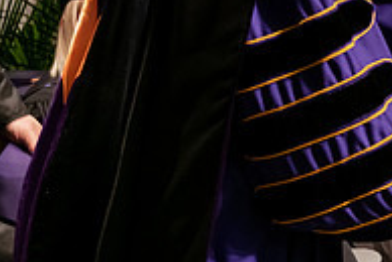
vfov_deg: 7.4
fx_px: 2017
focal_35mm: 185
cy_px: -72
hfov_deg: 10.8
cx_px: 533
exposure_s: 1/200
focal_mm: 62
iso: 1600
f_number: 6.3
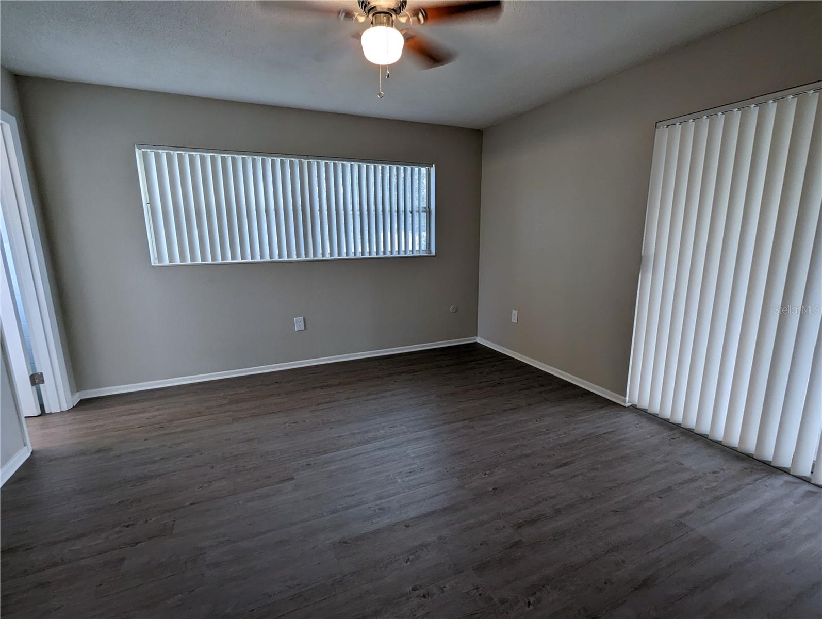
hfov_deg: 94.4
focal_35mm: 16
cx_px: 411
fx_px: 380
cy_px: 310
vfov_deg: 78.2
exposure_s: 1/41.1
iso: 49
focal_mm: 2.35
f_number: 2.2
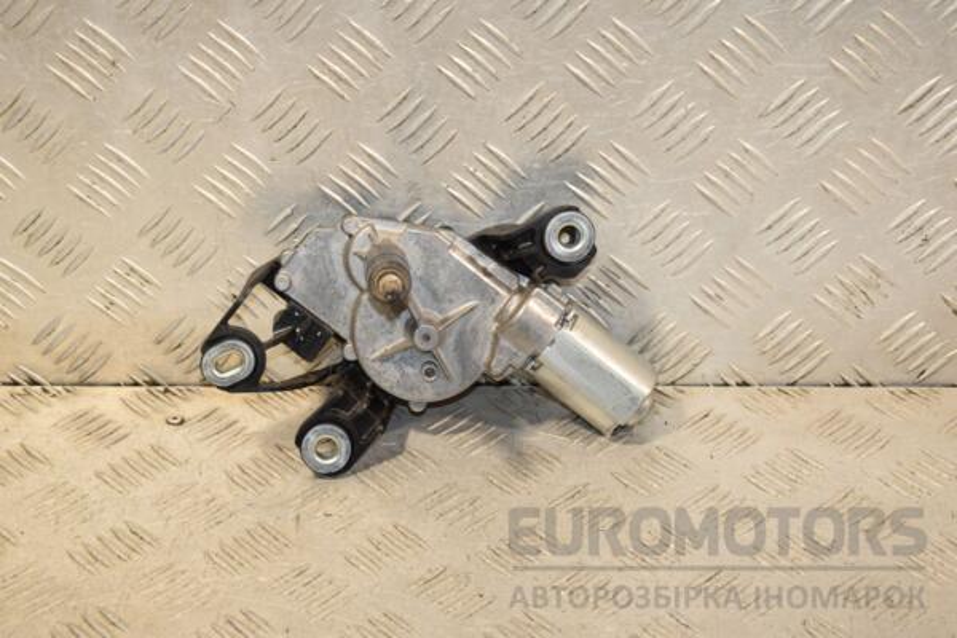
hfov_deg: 26.0
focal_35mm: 78
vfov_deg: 17.5
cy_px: 319
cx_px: 478
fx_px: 2073
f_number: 7.1
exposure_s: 1/200
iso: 800
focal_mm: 52
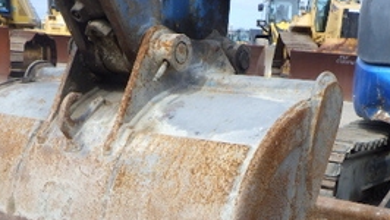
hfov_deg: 37.8
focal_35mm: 55
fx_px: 569
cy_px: 249
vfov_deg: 20.7
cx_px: 207
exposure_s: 1/640
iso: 125
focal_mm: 5
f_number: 4.2
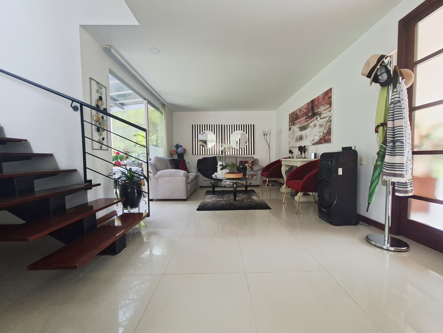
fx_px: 166
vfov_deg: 89.9
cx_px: 222
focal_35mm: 13
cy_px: 166
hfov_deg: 106.2
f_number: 2.2
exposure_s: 1/30
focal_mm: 1.74
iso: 125
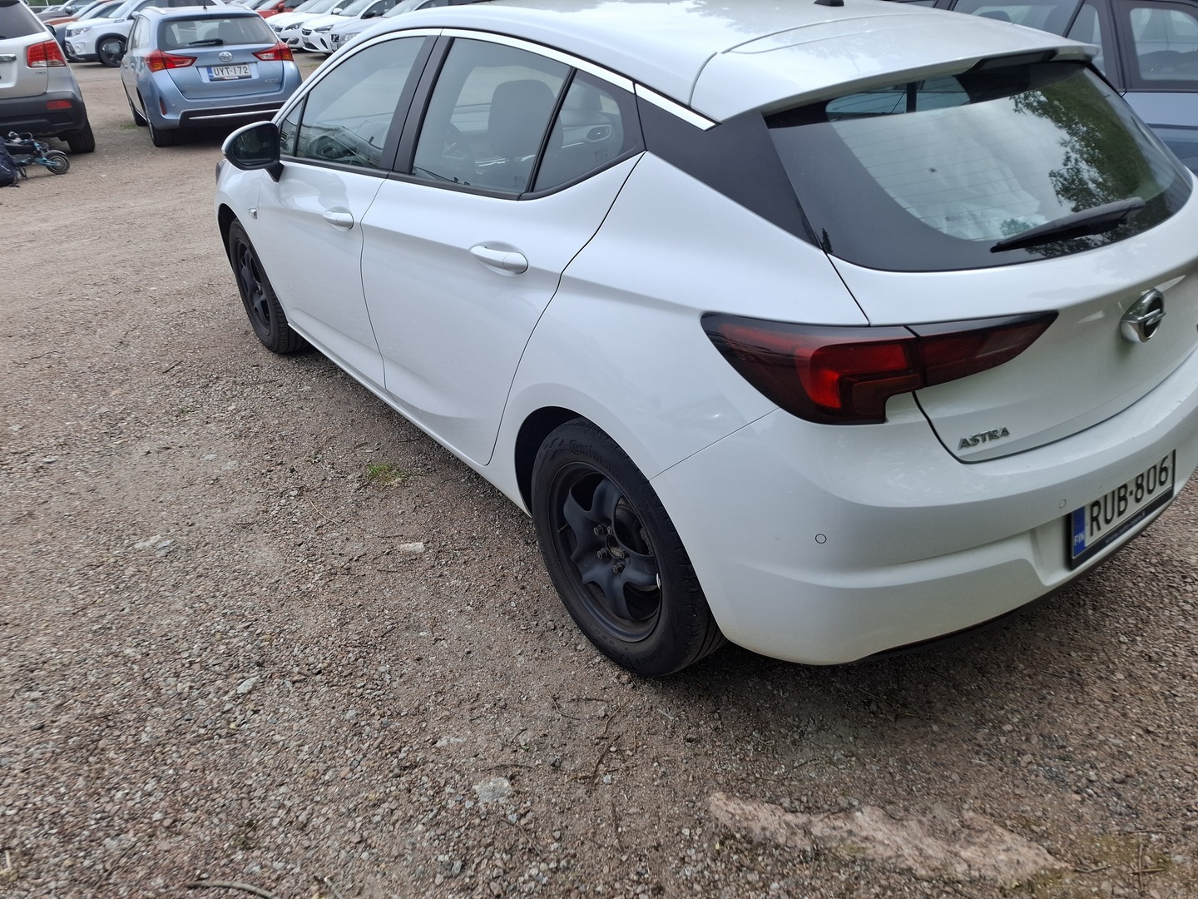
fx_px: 796
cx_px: 599
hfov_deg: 73.9
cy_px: 450
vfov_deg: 58.9
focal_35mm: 23
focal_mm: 5.54
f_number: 1.8
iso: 50
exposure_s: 1/597
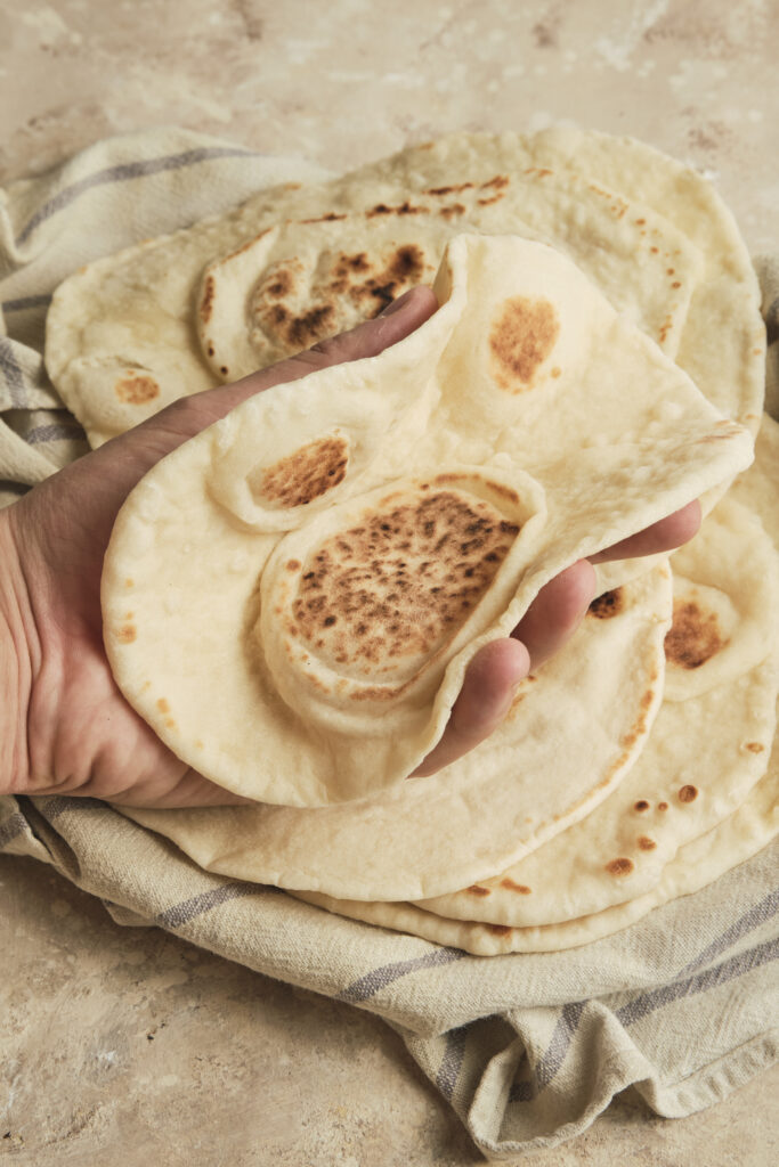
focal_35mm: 74
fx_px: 2401
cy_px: 584
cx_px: 390
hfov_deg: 18.4
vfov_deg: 27.3
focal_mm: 49
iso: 200
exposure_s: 1/100
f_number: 9
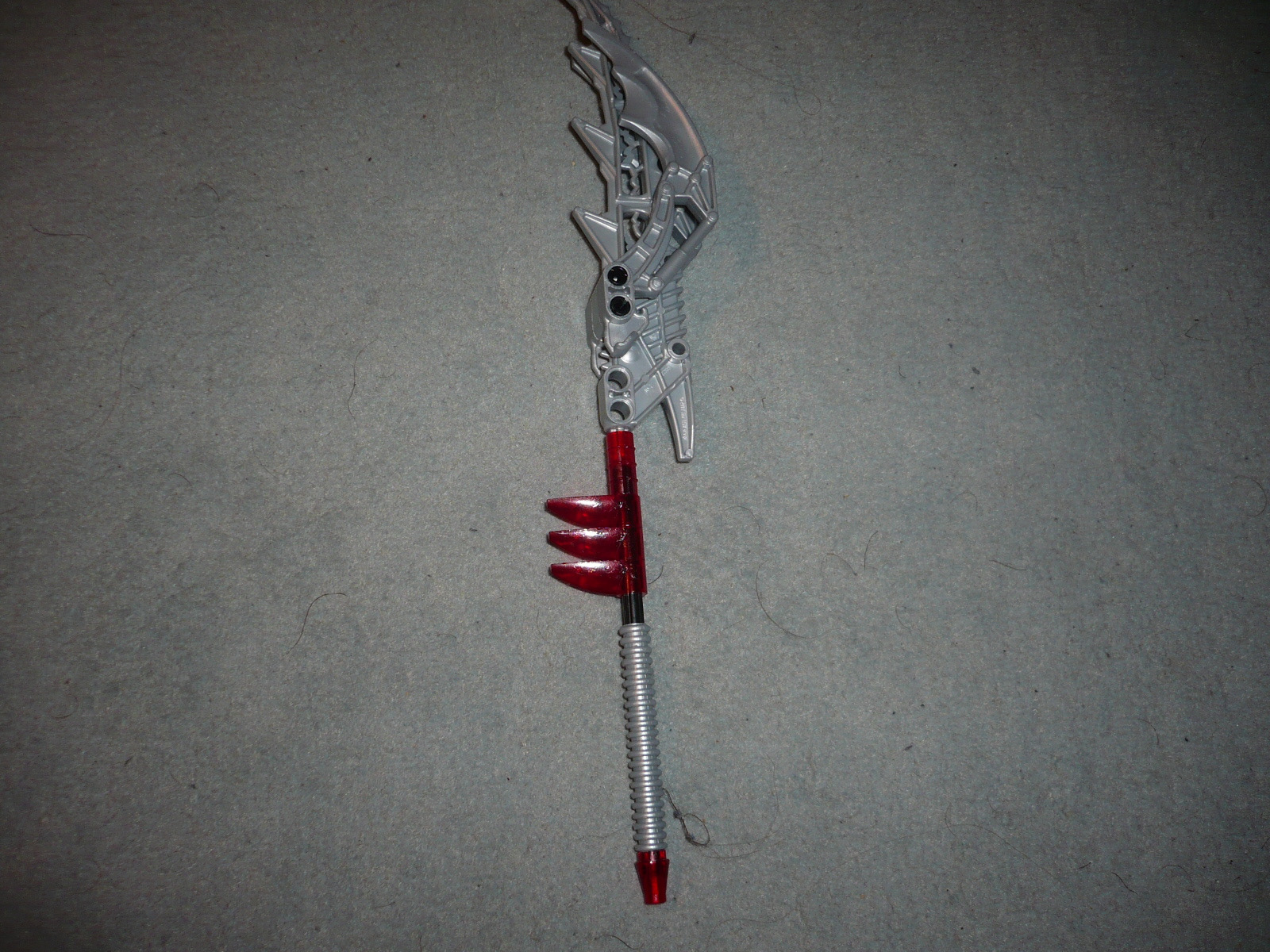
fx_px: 1284
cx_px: 635
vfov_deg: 40.7
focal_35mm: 35
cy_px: 476
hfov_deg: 52.6
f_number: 2.8
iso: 100
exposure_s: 1/30
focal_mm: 5.8
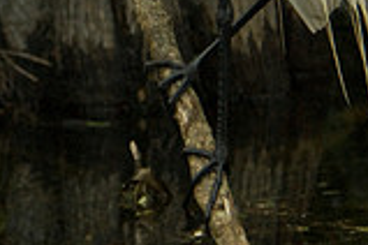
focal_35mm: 879
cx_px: -150
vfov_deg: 1.6
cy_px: -157
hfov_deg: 2.3
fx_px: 8985
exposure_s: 1/40
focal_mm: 160
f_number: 5
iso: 400
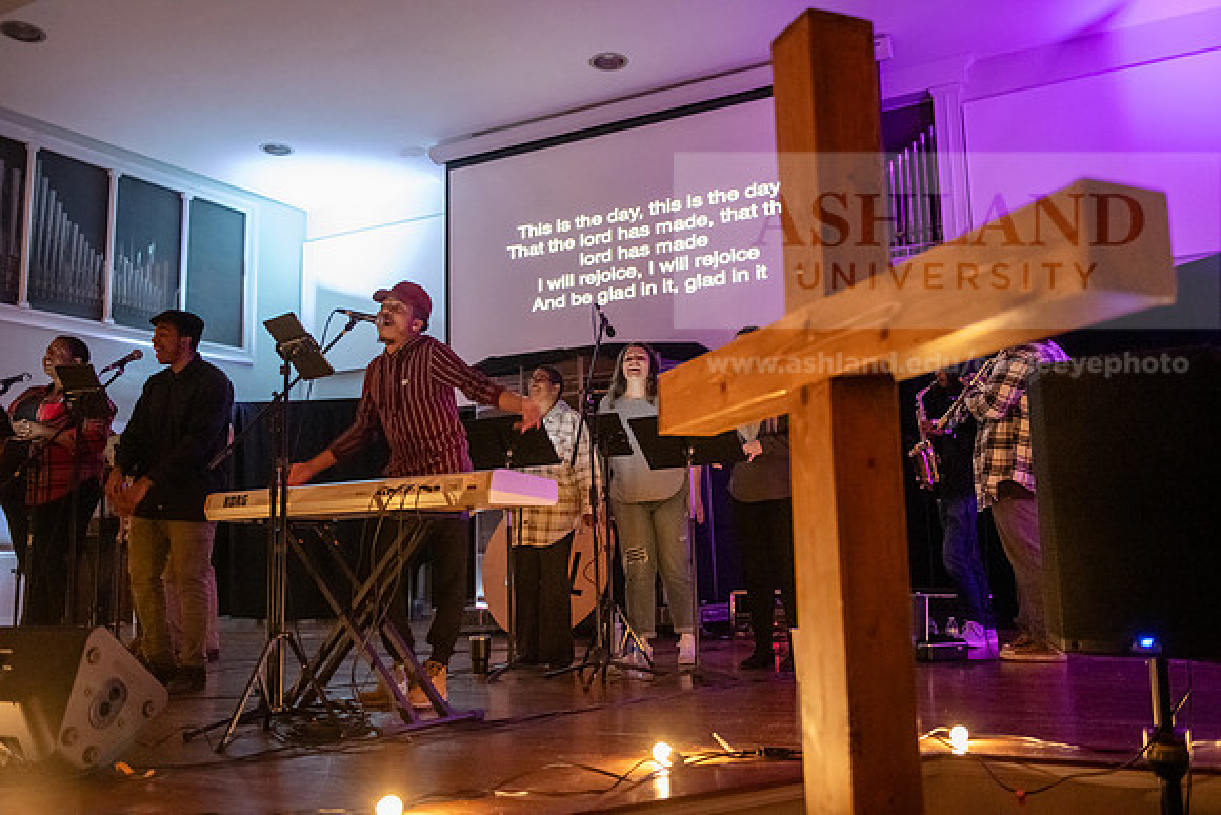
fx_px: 1086
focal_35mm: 32
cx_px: 610
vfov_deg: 41.1
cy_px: 408
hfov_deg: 58.7
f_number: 2.8
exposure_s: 1/50
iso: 8000
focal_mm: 32
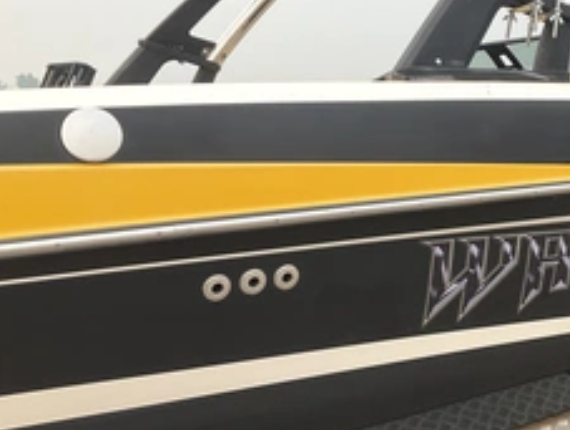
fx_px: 841
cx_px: 495
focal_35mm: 51
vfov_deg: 28.6
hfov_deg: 35.6
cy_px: 209
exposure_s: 1/529
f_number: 1.8
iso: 25
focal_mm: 3
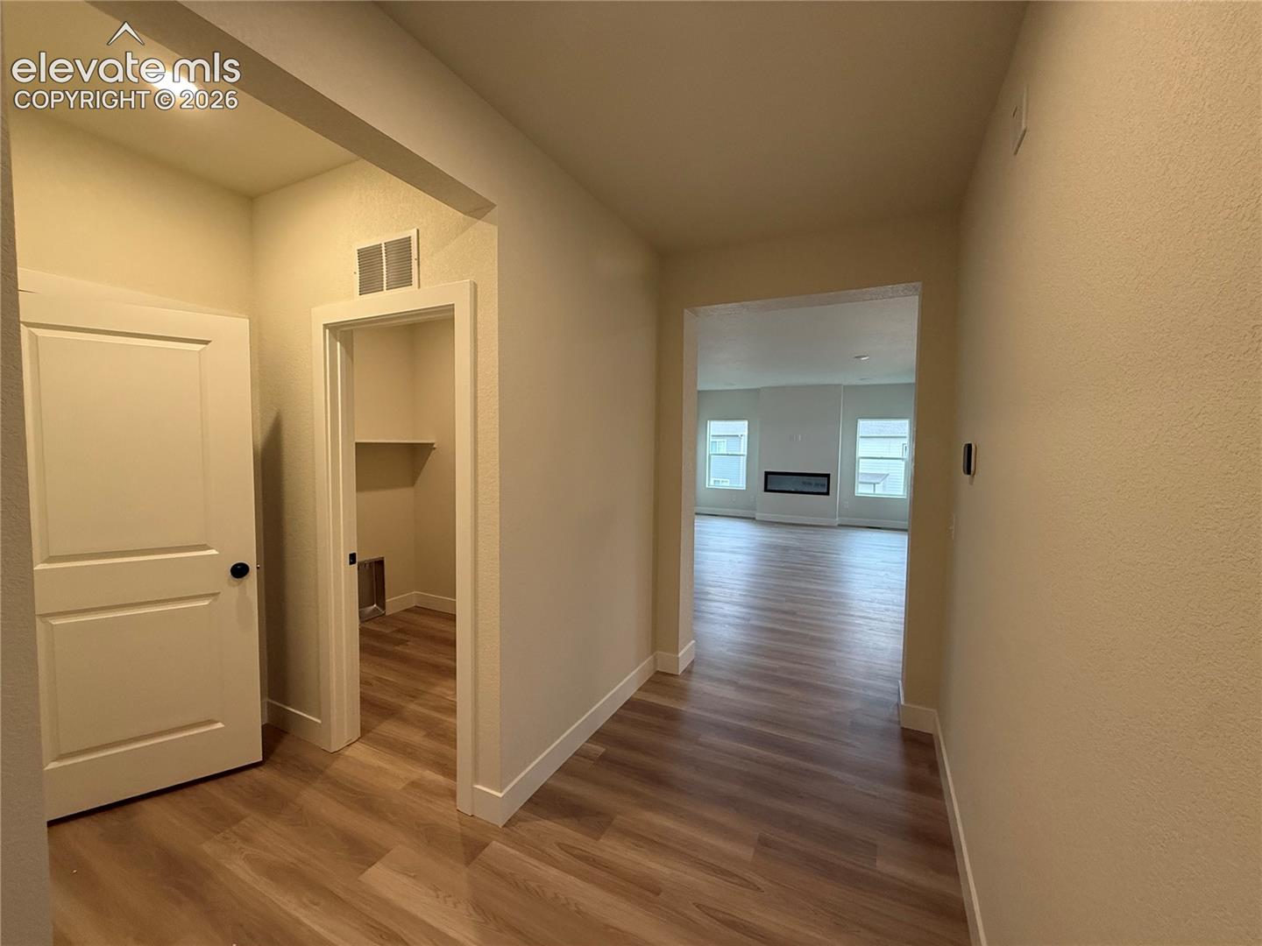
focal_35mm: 14
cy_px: 473
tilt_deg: -3.1
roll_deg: -0.8
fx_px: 510
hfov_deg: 102.1
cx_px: 631
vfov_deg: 85.7
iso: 400
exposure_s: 1/120
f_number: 2.2
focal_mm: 2.22
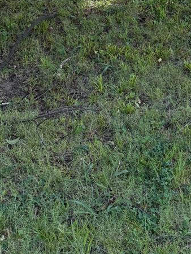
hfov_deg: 18.0
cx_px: 192
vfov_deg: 20.9
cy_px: -121
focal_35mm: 80
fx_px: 588
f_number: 1.78
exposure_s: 1/1106
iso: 100
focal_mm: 6.76
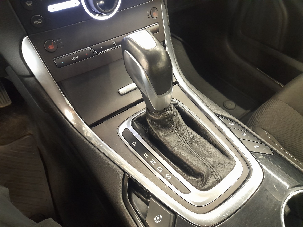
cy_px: 114
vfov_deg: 54.9
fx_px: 219
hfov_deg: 69.4
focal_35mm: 25
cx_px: 152
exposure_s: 1/20
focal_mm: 4.6
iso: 800
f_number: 2
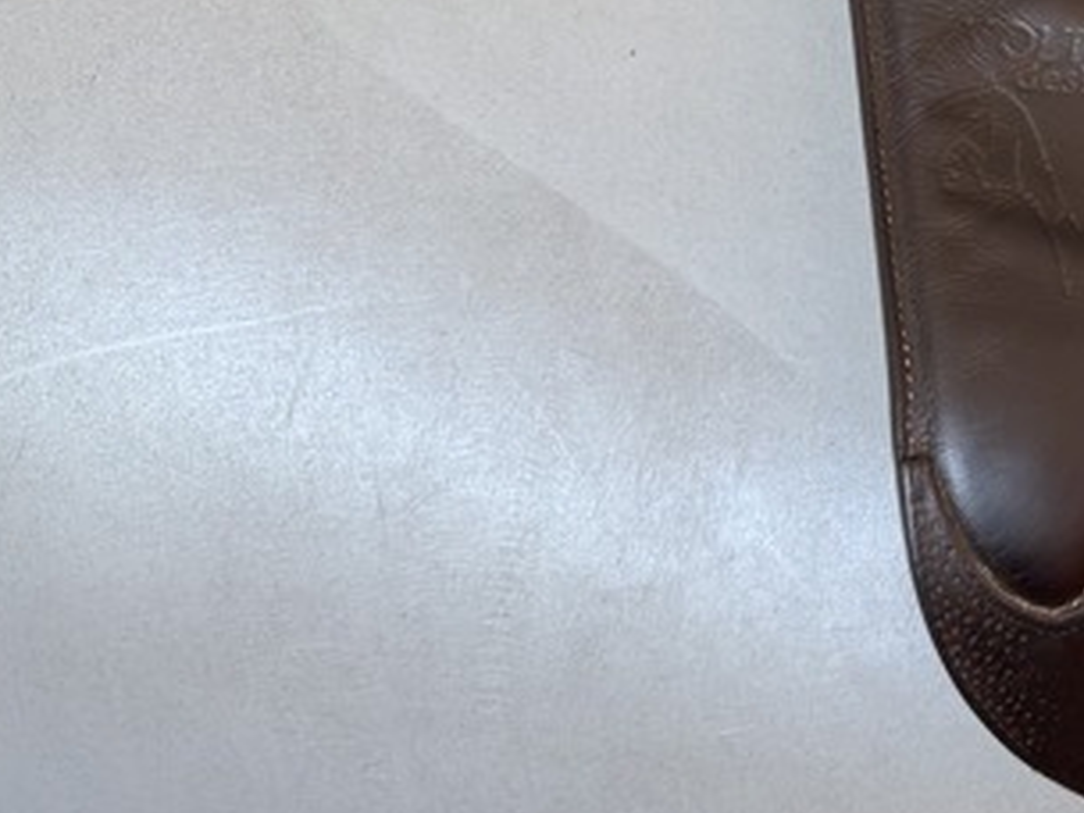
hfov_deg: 25.3
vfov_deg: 19.4
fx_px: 2223
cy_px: -184
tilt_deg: -17.5
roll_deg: +0.0
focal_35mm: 71
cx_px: 1212
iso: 125
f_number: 1.78
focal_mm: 6.76
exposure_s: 1/121
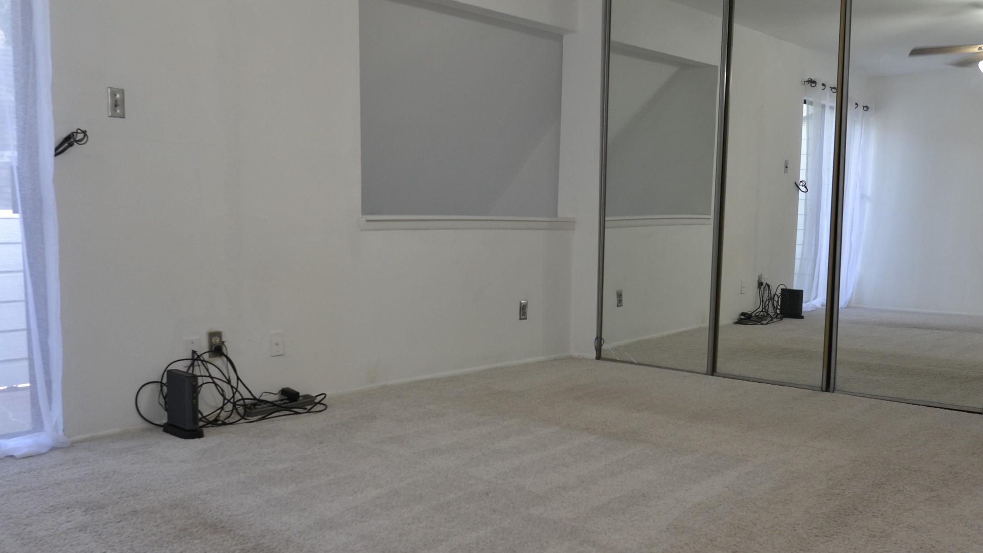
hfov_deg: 61.0
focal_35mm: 32
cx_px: 492
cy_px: 332
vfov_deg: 36.5
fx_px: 834
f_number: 4
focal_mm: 20
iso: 400
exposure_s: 1/60
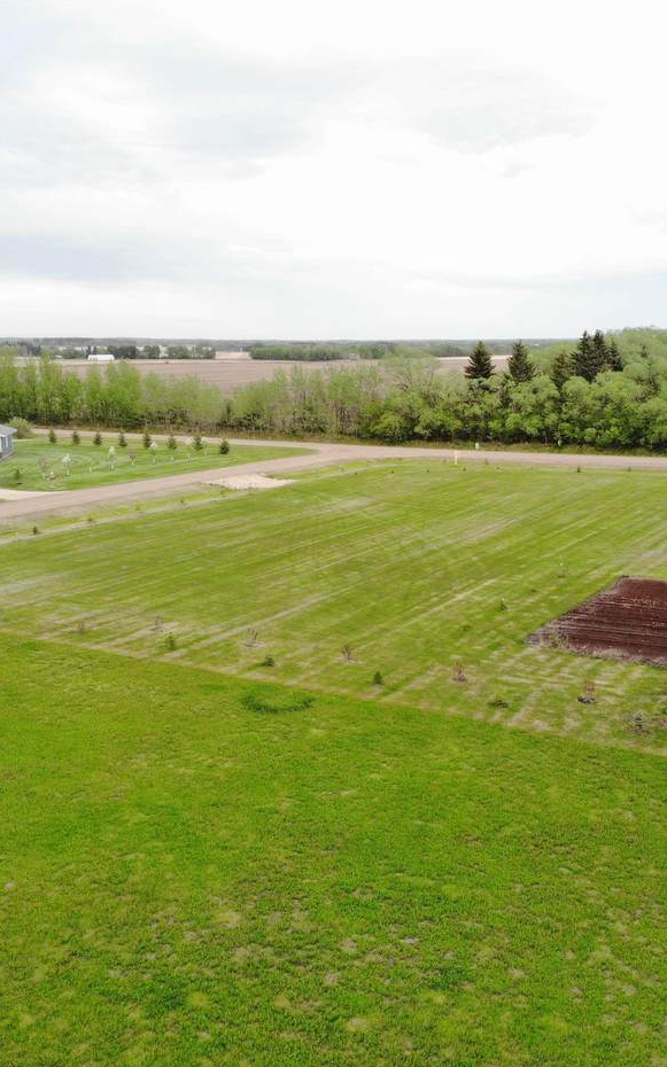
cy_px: 547
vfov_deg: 55.3
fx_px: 1018
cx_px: 403
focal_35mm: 35
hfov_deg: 36.1
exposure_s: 1/30
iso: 100
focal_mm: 4.5
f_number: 2.8
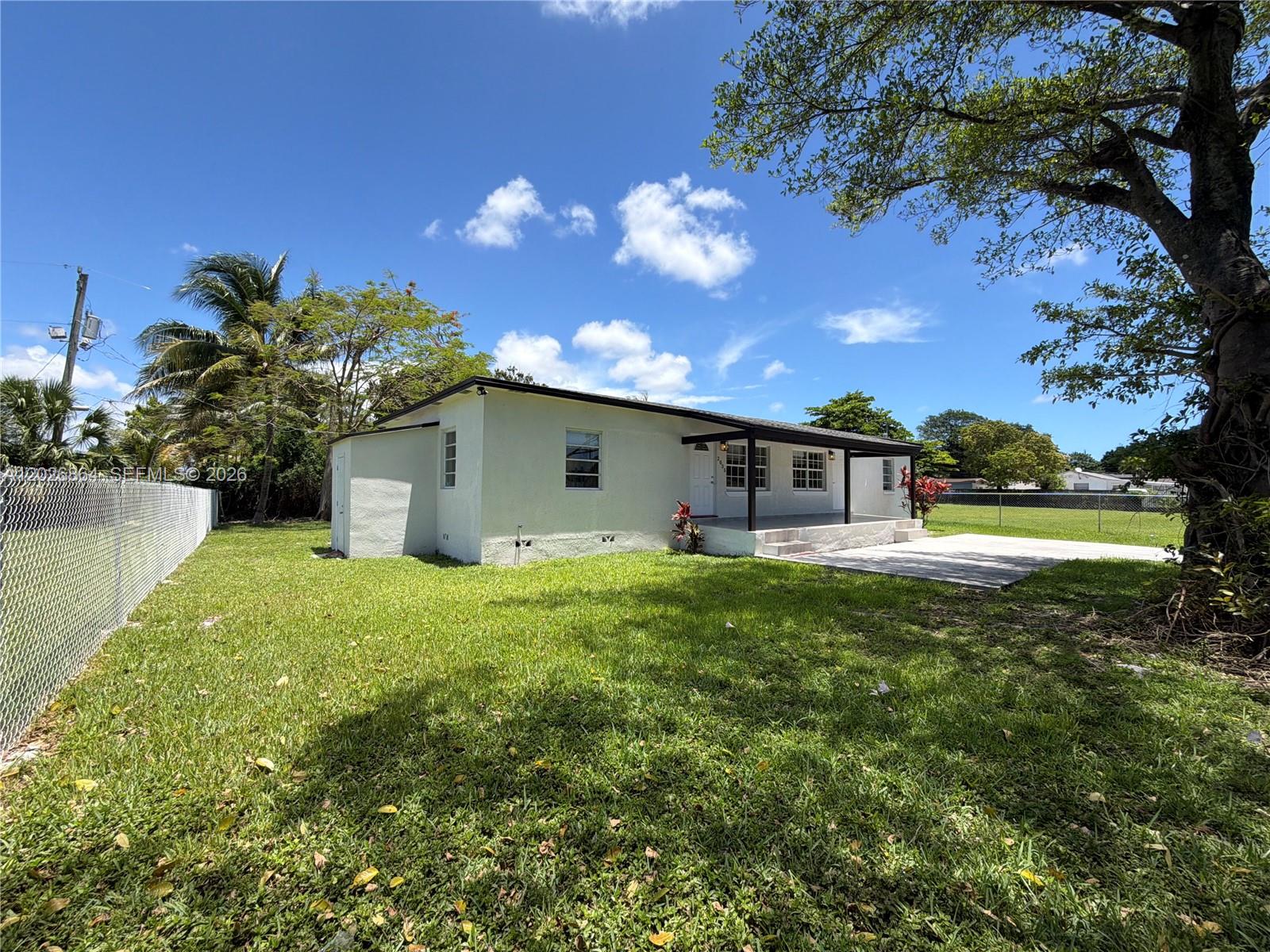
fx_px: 514
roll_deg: +0.6
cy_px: 476
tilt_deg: +1.8
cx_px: 635
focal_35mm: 14
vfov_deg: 85.7
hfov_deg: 102.1
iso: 25
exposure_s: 1/770
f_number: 2.2
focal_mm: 2.22
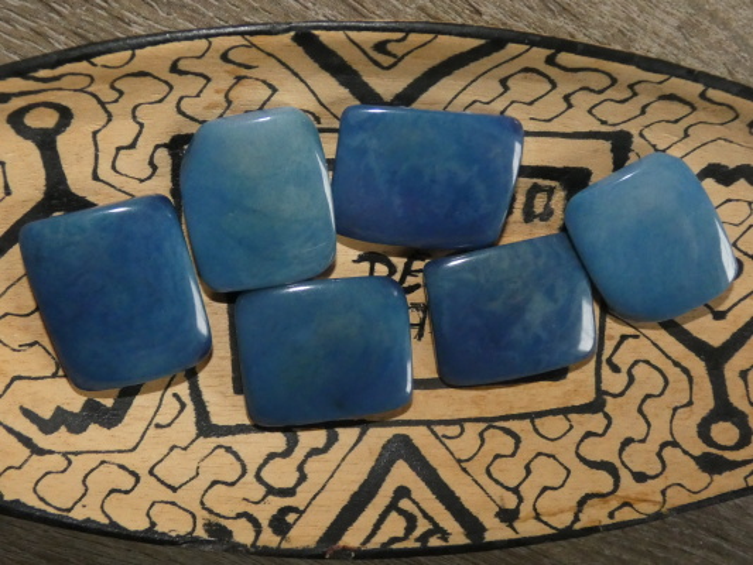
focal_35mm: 30
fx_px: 653
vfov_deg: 46.8
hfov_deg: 60.0
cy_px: 282
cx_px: 376
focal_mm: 5.3
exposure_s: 1/60
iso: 800
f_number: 3.3
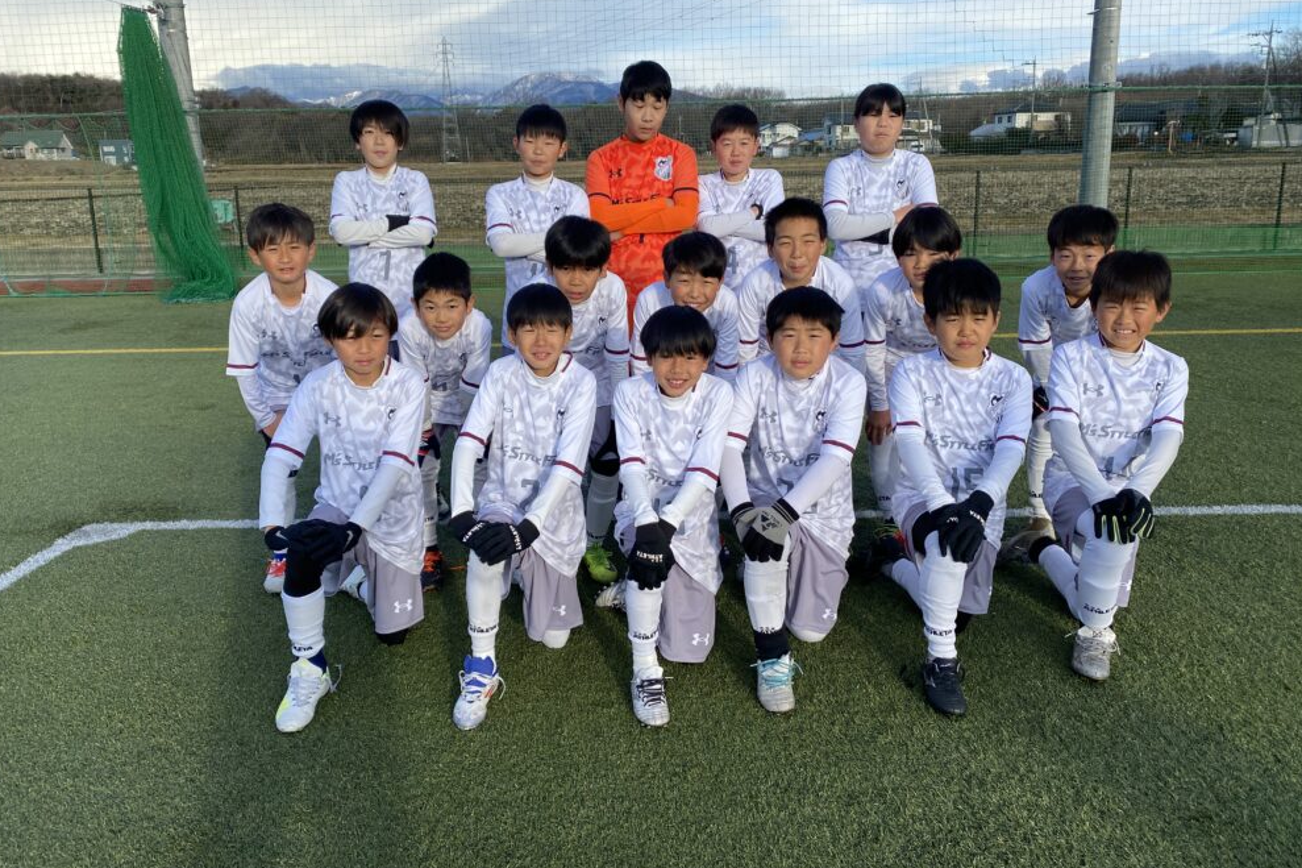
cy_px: 382
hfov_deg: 65.5
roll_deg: +0.2
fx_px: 1012
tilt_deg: -11.7
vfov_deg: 46.3
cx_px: 640
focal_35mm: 28
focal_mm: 4.25
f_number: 1.8
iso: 32
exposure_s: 1/1522
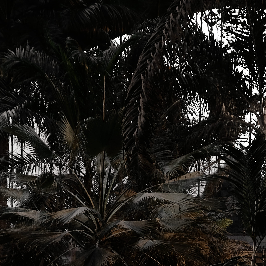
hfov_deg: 10.5
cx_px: 156
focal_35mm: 166
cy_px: 361
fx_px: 1443
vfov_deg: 10.3
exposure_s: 1/125
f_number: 4
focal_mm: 46.3
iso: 800
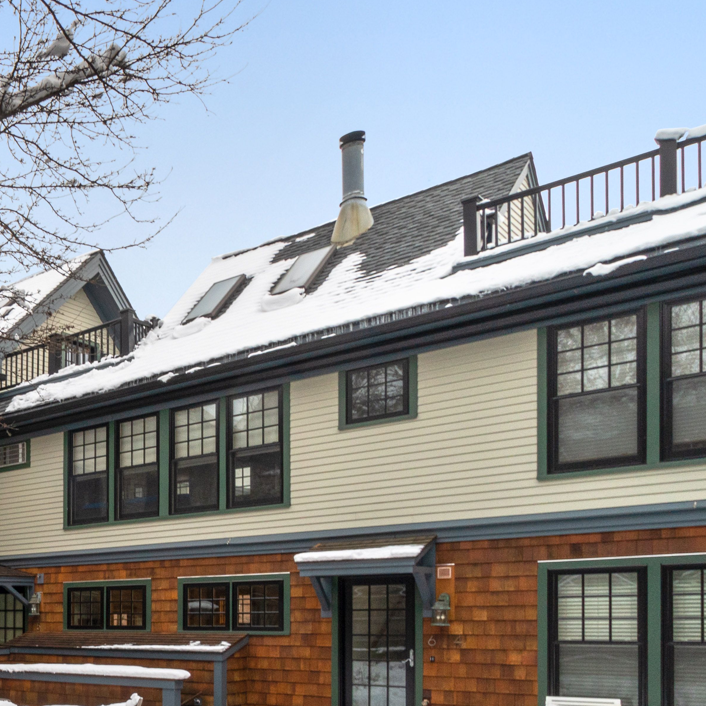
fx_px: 738
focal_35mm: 32
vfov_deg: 49.0
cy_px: 535
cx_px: -142
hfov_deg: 38.1
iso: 320
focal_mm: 10
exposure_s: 1/100
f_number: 11
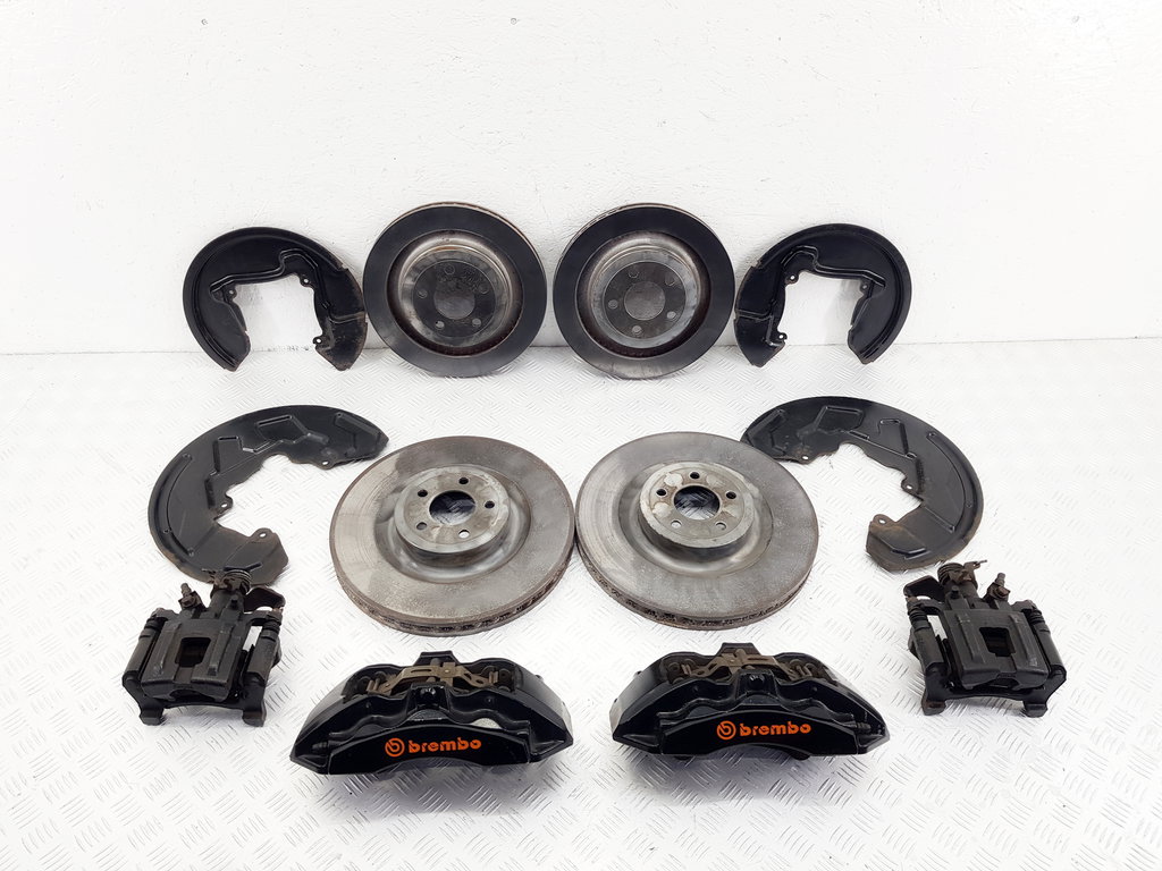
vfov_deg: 53.1
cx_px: 581
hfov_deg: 67.3
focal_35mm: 26
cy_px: 436
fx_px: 873
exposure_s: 1/50
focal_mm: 4.2
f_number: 1.7
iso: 50
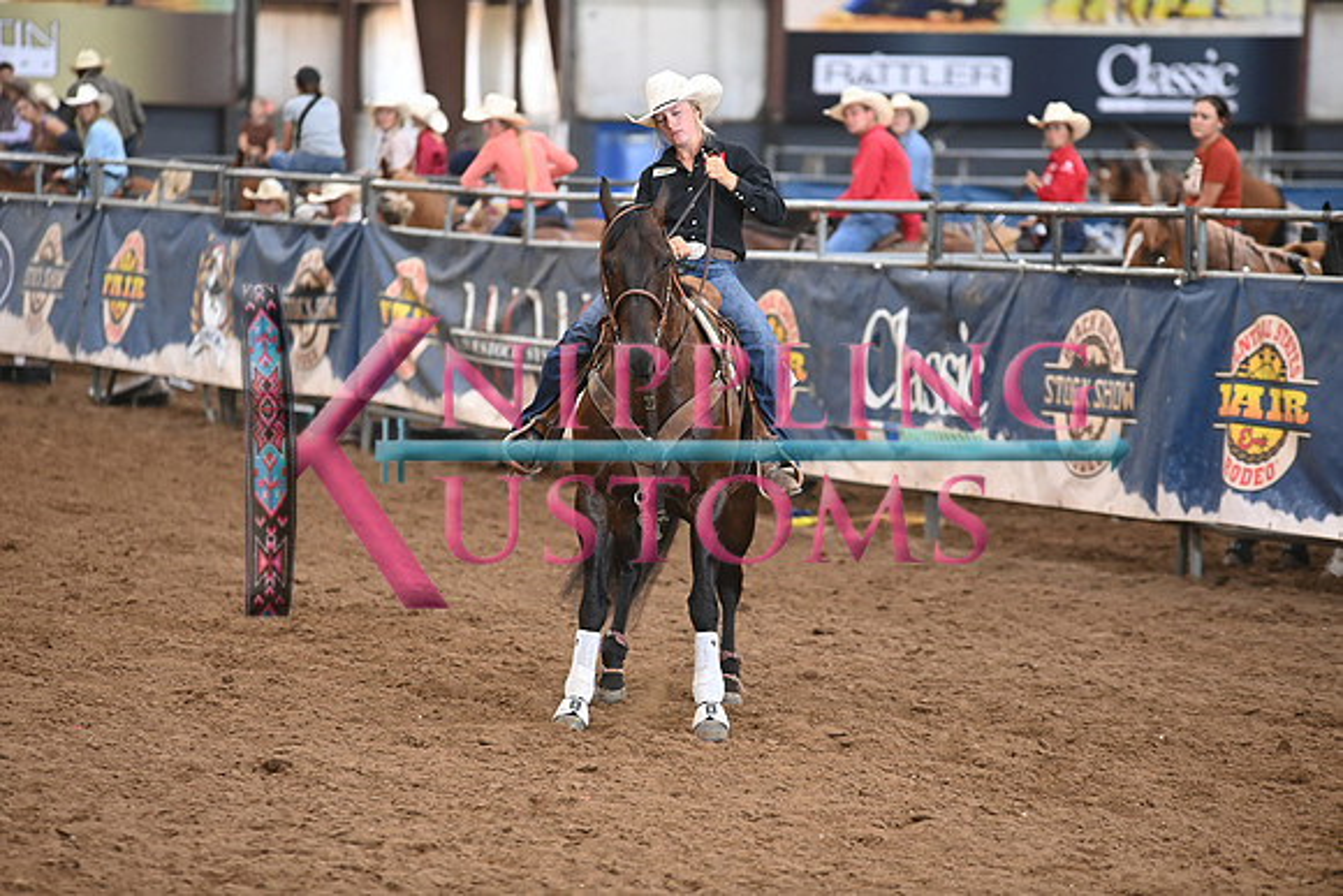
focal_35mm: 185
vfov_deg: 7.4
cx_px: 672
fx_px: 6903
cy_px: 448
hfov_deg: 11.1
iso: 2500
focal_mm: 185
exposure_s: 1/250
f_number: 3.2
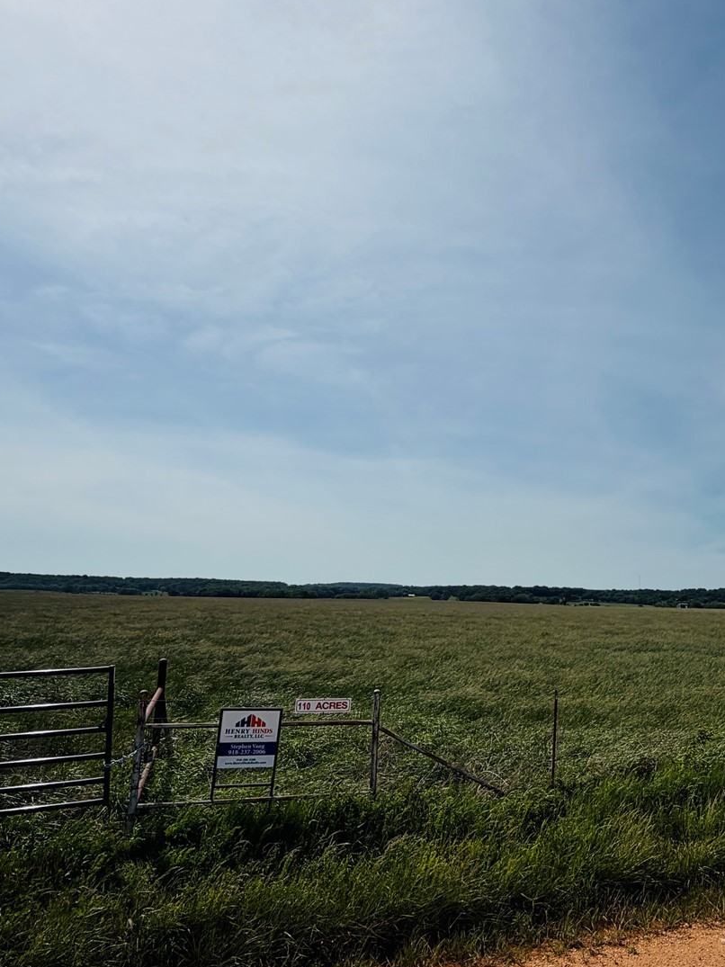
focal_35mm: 25
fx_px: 698
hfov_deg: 53.7
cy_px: 498
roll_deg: -0.2
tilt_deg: +10.9
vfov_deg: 69.4
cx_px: 489
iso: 20
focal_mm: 2.22
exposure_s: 1/2717
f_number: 2.2
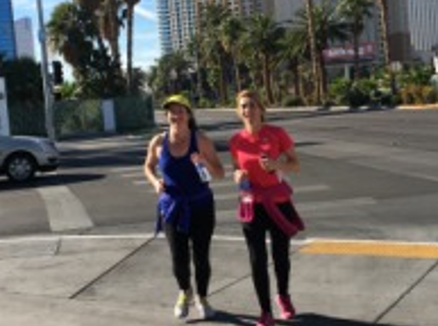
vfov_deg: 26.4
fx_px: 695
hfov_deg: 35.0
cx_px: 207
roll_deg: +5.5
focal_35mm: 55
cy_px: 134
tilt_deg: -0.6
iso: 25
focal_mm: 4.15
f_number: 2.2
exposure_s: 1/938
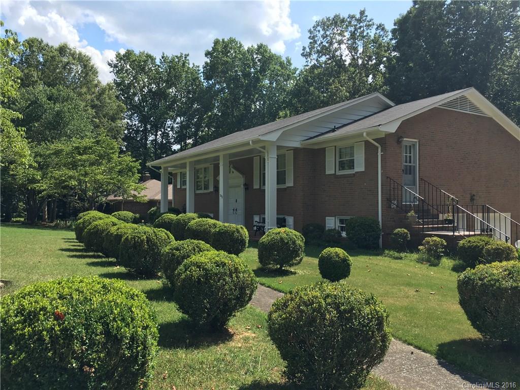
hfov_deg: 61.7
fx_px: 436
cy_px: 195
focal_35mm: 29
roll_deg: -0.5
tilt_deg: +0.7
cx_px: 260
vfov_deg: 48.2
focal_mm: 4.15
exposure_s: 1/810
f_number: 2.2
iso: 25
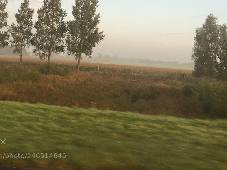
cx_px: 127
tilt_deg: +3.1
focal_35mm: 45
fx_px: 295
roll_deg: -3.4
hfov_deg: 42.0
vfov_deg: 31.6
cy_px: 41
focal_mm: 4.15
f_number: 2.2
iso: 25
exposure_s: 1/100
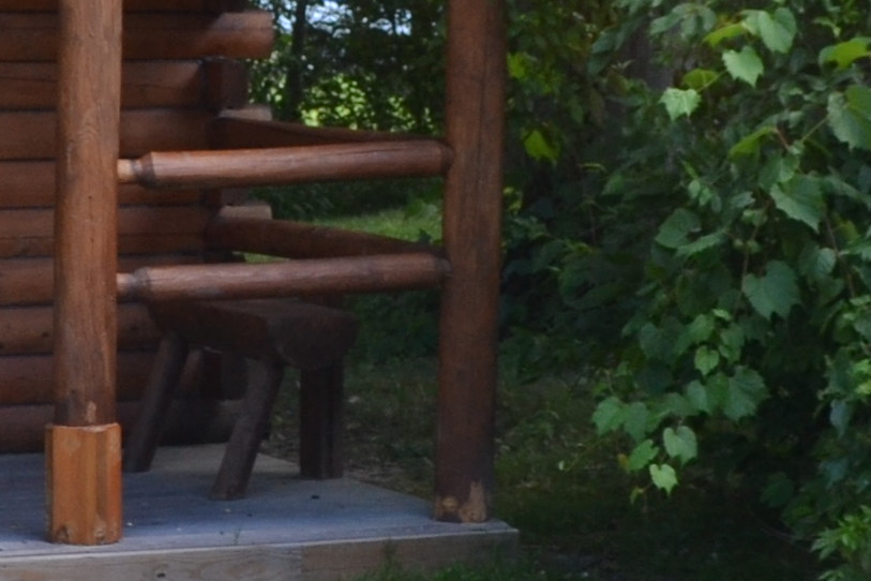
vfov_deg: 8.1
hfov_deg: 12.1
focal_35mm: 170
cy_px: 210
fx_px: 4113
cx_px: 283
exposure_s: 1/125
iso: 200
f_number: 5.6
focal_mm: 20
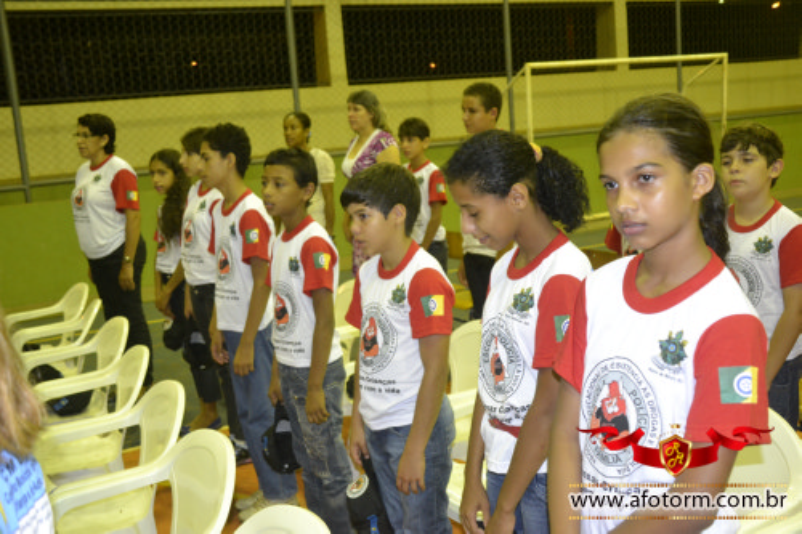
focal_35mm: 39
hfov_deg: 49.6
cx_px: 401
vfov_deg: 34.2
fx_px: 868
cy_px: 267
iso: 2000
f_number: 3.8
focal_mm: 26
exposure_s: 1/60
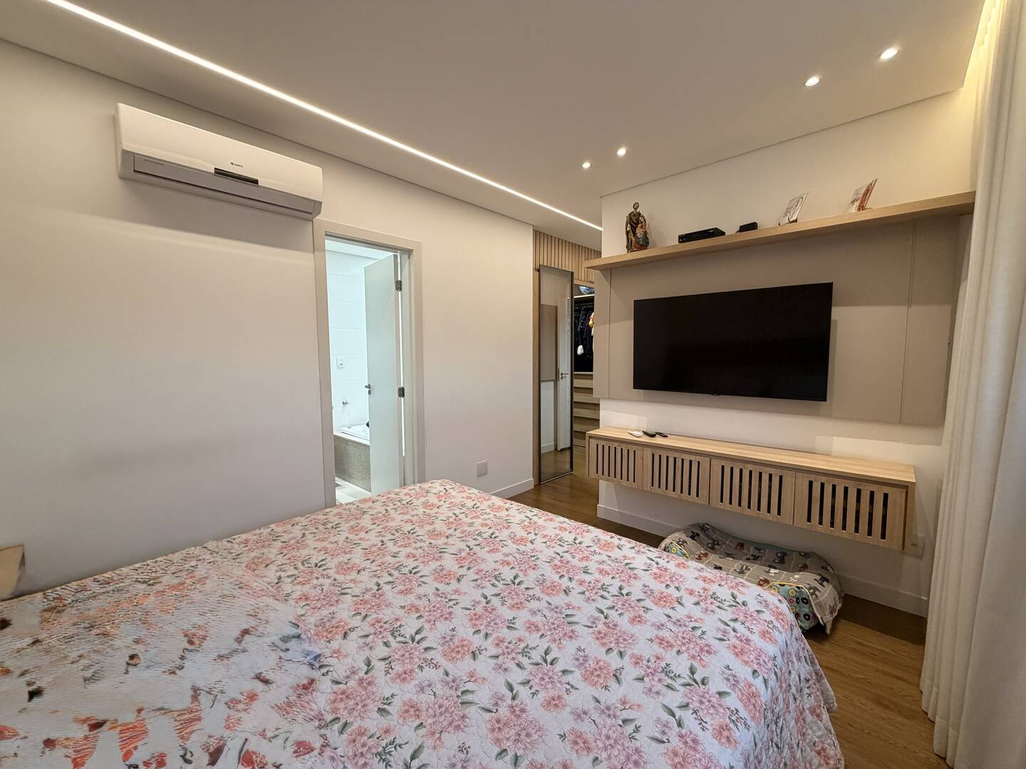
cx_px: 513
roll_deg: +0.5
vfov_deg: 85.7
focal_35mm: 14
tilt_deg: -4.9
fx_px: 415
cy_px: 384
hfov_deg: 102.1
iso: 200
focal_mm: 2.22
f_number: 2.2
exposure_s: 1/60
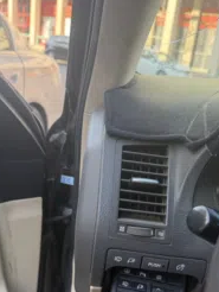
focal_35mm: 39
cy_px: 197
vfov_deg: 47.0
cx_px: 110
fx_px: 328
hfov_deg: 36.9
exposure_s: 1/187
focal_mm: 6.76
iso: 64
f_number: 1.78
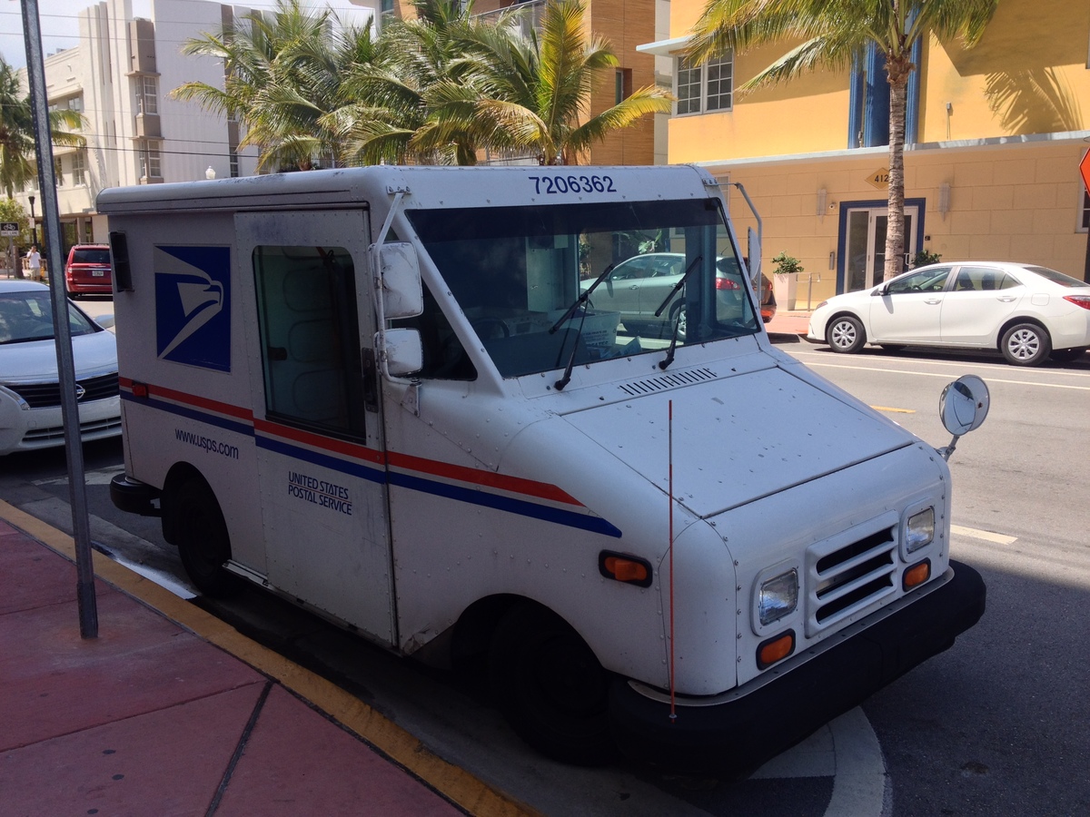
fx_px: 1102
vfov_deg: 40.7
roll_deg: +0.8
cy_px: 408
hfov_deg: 52.6
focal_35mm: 35
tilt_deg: -12.1
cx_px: 545
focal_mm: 4.28
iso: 50
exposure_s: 1/726
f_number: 2.4
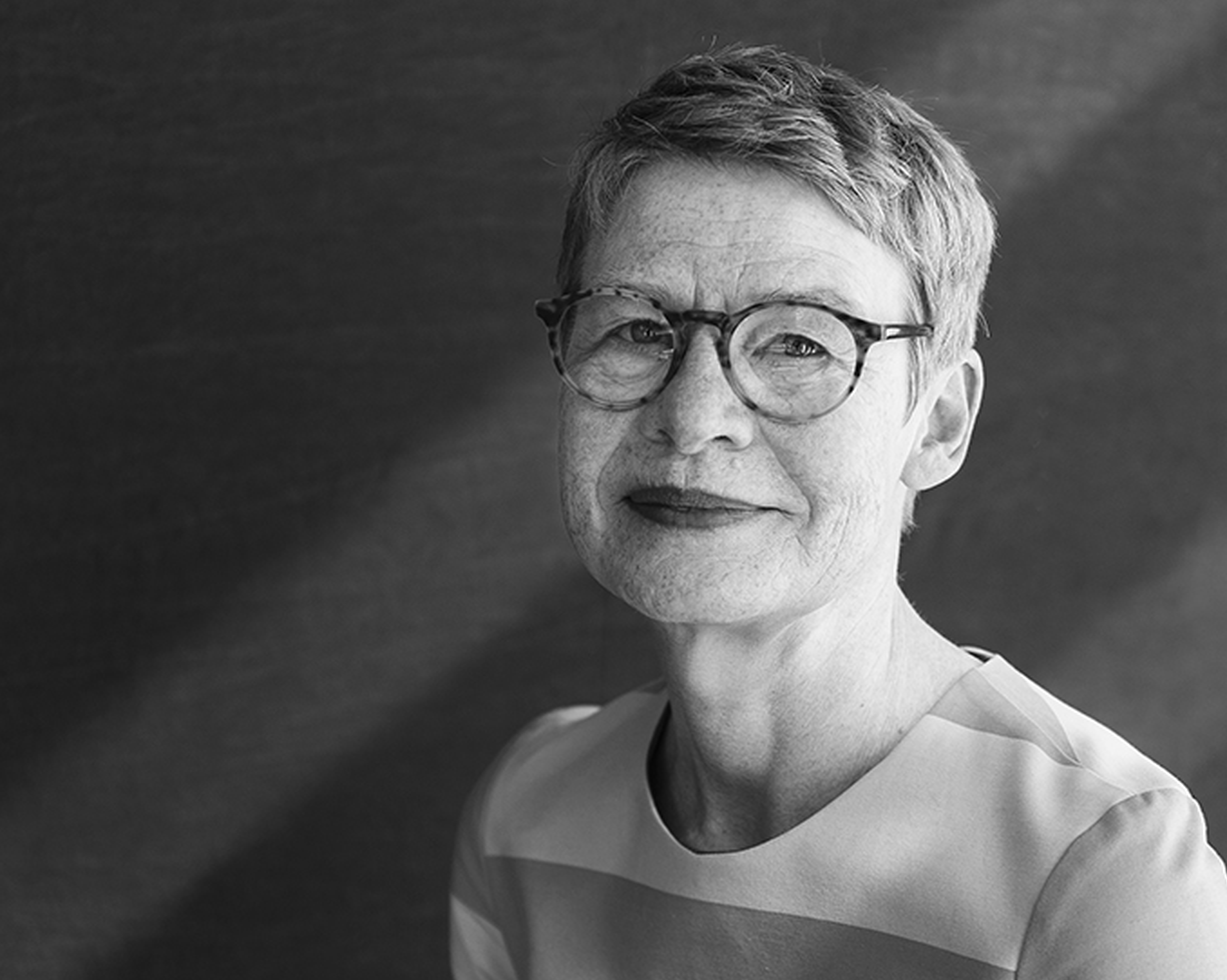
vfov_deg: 18.4
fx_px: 3013
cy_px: 698
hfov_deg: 23.0
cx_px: 556
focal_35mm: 83
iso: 200
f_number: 2.8
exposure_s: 1/125
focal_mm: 50
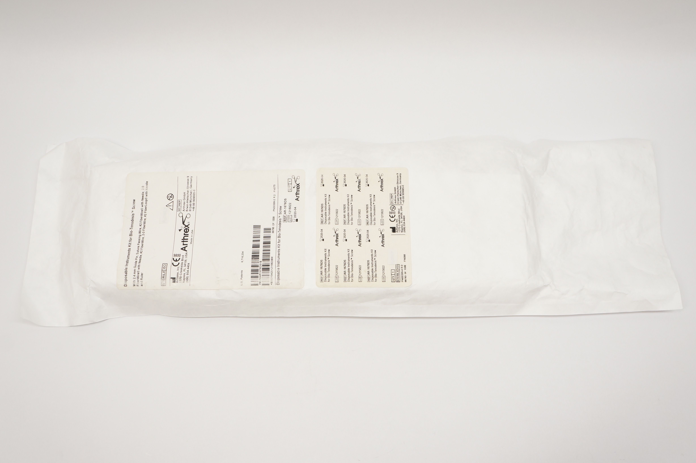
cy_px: 232
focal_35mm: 33
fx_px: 637
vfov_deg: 39.9
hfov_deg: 57.3
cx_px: 348
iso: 400
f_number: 6.3
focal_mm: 22
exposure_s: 1/80
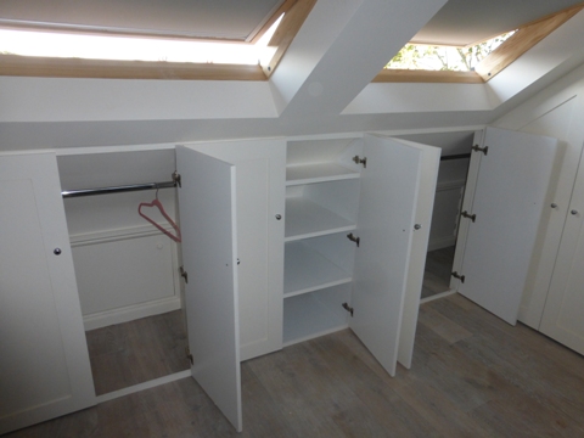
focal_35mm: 25
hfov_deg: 69.4
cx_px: 292
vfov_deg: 54.9
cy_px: 219
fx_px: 422
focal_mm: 4.3
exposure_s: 1/125
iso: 200
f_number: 3.3
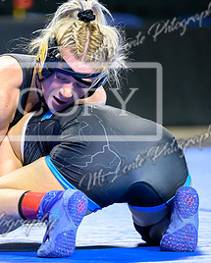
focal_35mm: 369
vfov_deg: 5.2
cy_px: 117
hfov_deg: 4.2
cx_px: -21
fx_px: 2876
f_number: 2.8
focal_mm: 175
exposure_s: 1/800
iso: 3200
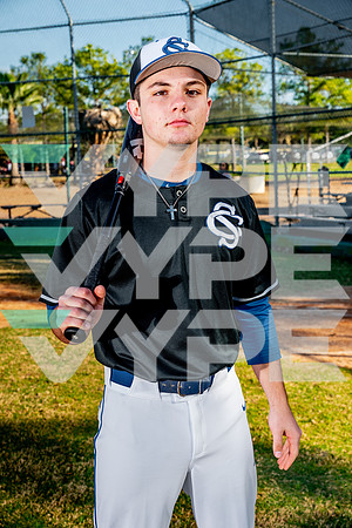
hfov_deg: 24.2
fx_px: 821
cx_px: 176
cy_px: 264
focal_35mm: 56
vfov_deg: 35.6
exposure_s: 1/200
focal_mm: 56
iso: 125
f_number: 7.1
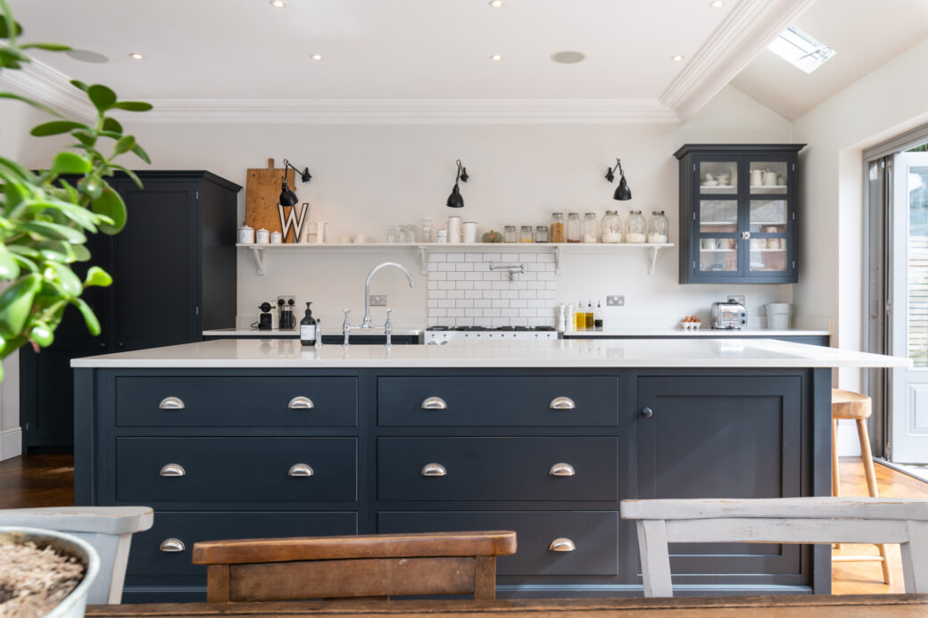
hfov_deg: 73.8
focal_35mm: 24
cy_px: 309
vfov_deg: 53.1
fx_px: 619
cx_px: 464
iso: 125
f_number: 8
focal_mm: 24
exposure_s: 1/15
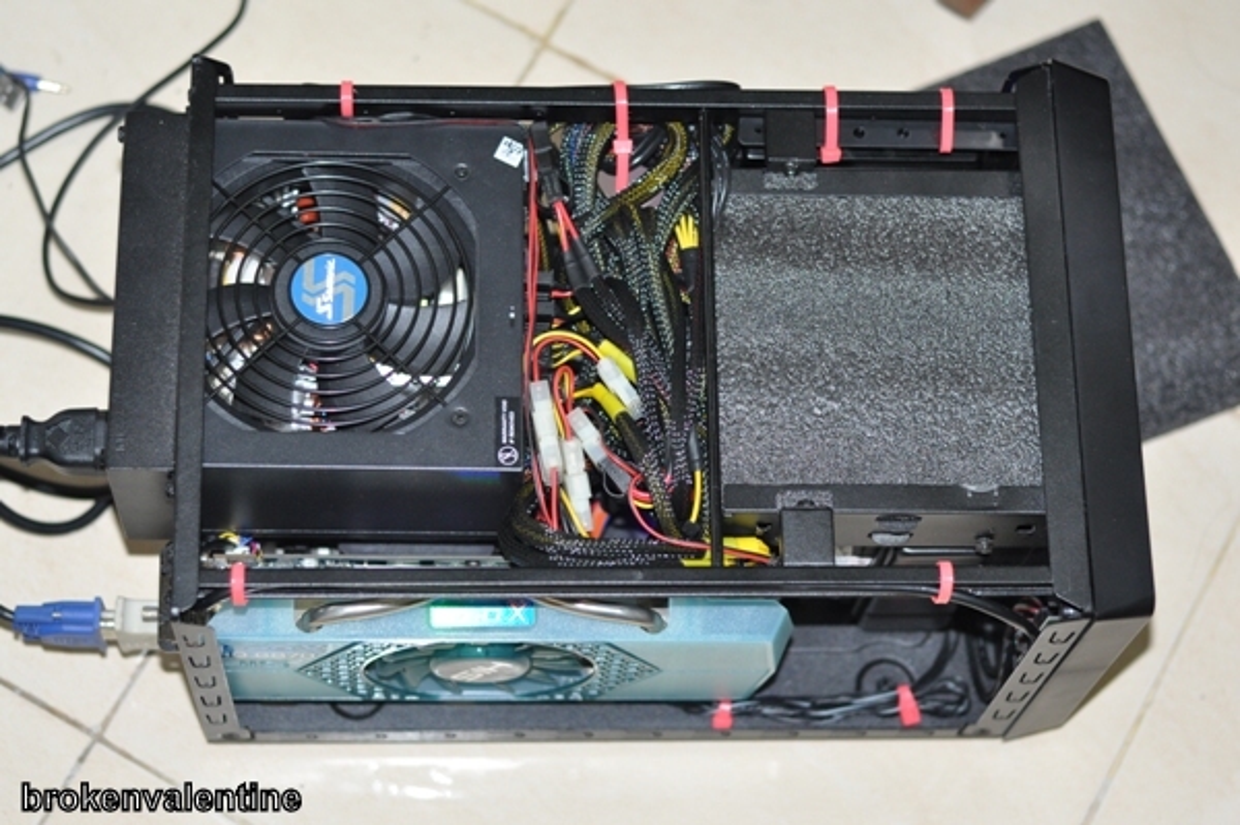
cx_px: 620
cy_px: 412
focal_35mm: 75
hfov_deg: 27.0
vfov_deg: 18.2
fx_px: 2581
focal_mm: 50
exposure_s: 1/60
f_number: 2.8
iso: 800
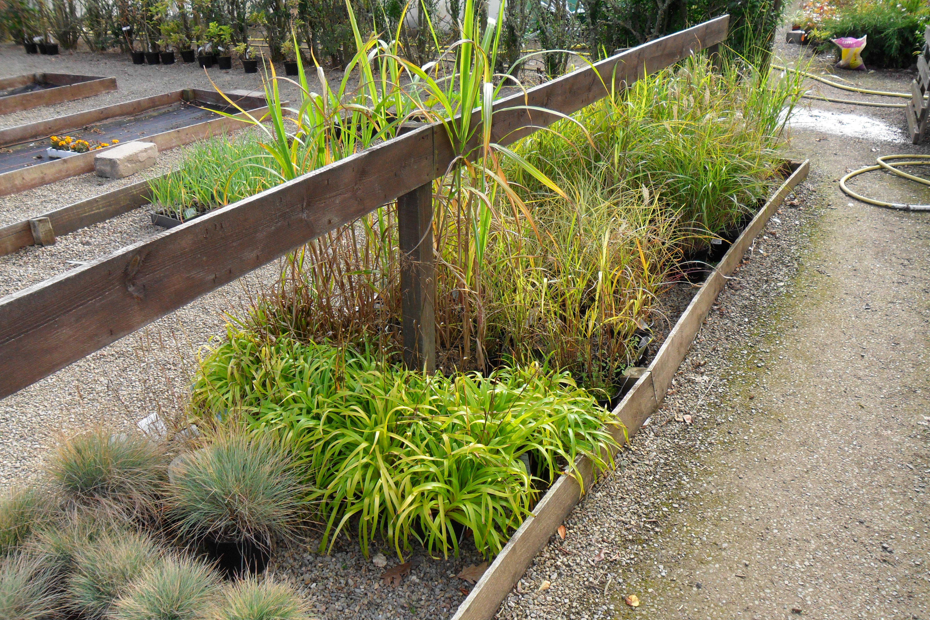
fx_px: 749
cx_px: 466
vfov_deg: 45.0
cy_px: 322
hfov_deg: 63.7
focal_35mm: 29
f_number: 3.5
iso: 80
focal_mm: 4.9
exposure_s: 1/250
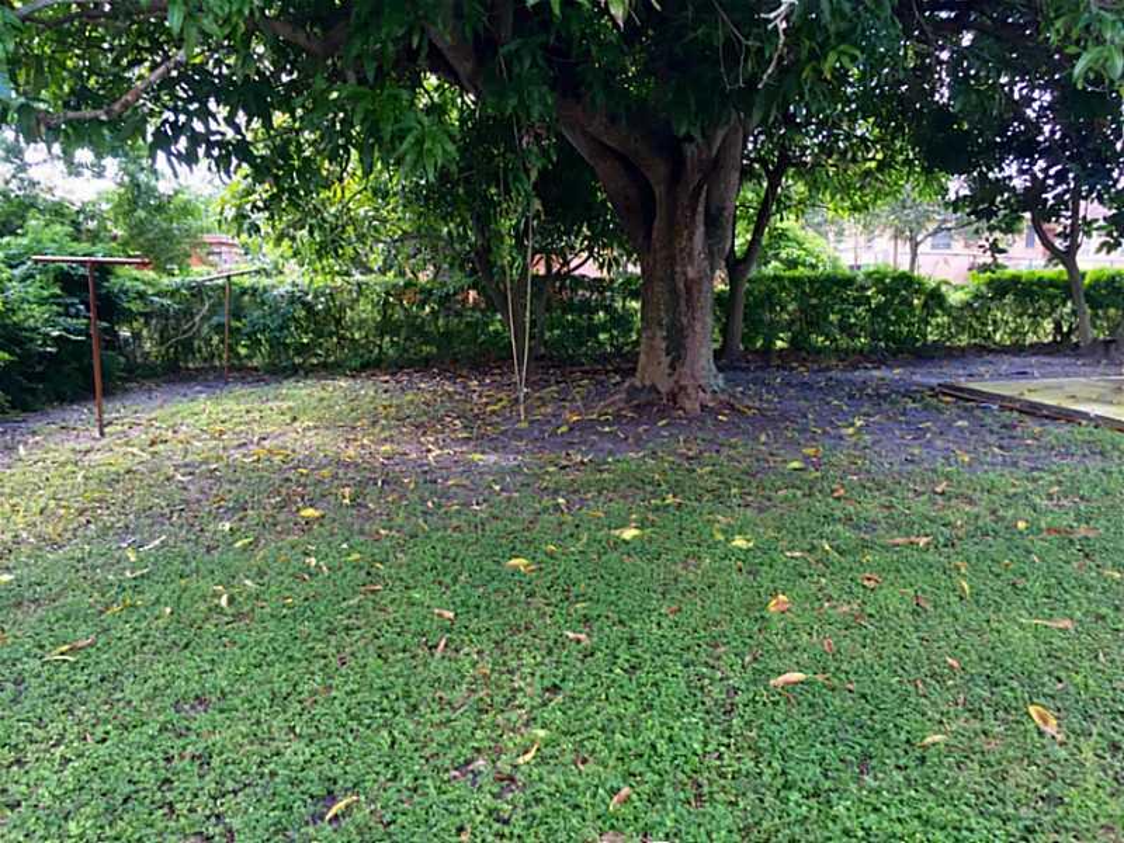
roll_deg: +0.4
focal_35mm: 29
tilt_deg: -9.3
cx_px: 562
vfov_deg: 48.2
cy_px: 422
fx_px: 942
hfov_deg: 61.7
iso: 32
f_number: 2.2
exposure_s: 1/60
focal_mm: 4.15
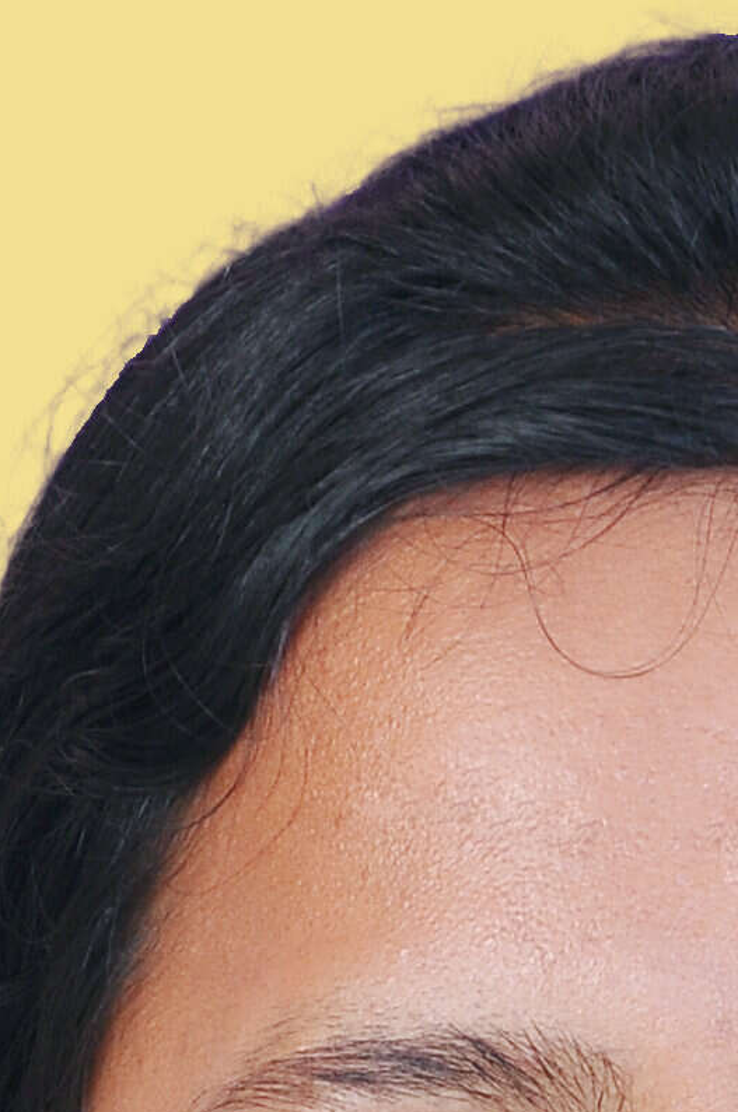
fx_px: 11248
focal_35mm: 365
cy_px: 2297
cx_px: 570
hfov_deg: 3.8
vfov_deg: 5.5
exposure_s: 1/125
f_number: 6.3
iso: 200
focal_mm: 45
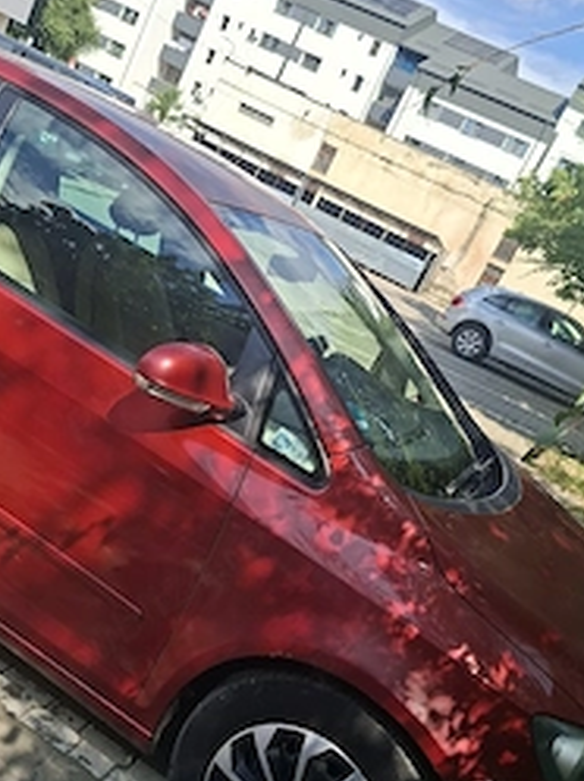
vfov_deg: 50.2
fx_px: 834
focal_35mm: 37
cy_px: 395
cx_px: 226
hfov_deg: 38.4
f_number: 1.8
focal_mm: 5.54
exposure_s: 1/2000
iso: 50
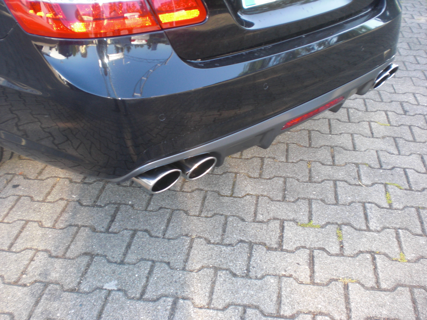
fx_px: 469
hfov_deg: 49.0
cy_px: 160
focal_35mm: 38
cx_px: 214
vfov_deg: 37.7
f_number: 3.1
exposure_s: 1/80
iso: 100
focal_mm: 6.3
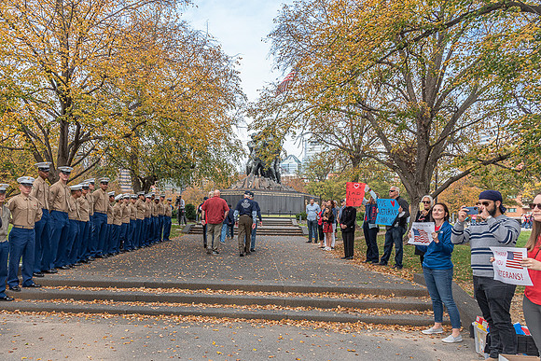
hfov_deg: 64.5
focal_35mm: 28
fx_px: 425
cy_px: 213
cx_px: 222
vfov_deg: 45.8
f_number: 9
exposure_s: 1/250
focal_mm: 24
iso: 500
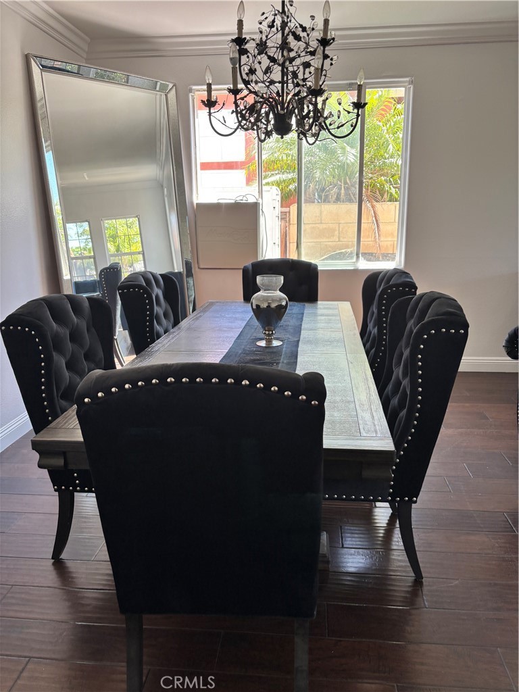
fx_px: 520
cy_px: 346
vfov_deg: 67.3
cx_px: 260
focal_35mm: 26
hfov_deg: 53.1
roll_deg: +1.1
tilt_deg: -14.9
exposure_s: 1/121
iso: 50
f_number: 1.6
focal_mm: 5.96
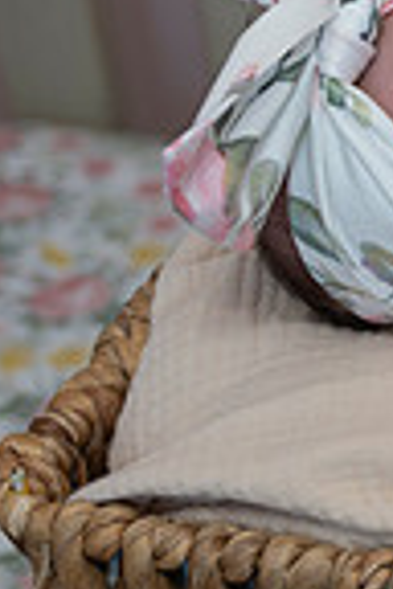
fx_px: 3160
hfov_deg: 6.5
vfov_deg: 10.6
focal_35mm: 193
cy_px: 204
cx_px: 1150
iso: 800
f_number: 4
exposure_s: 1/320
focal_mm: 46
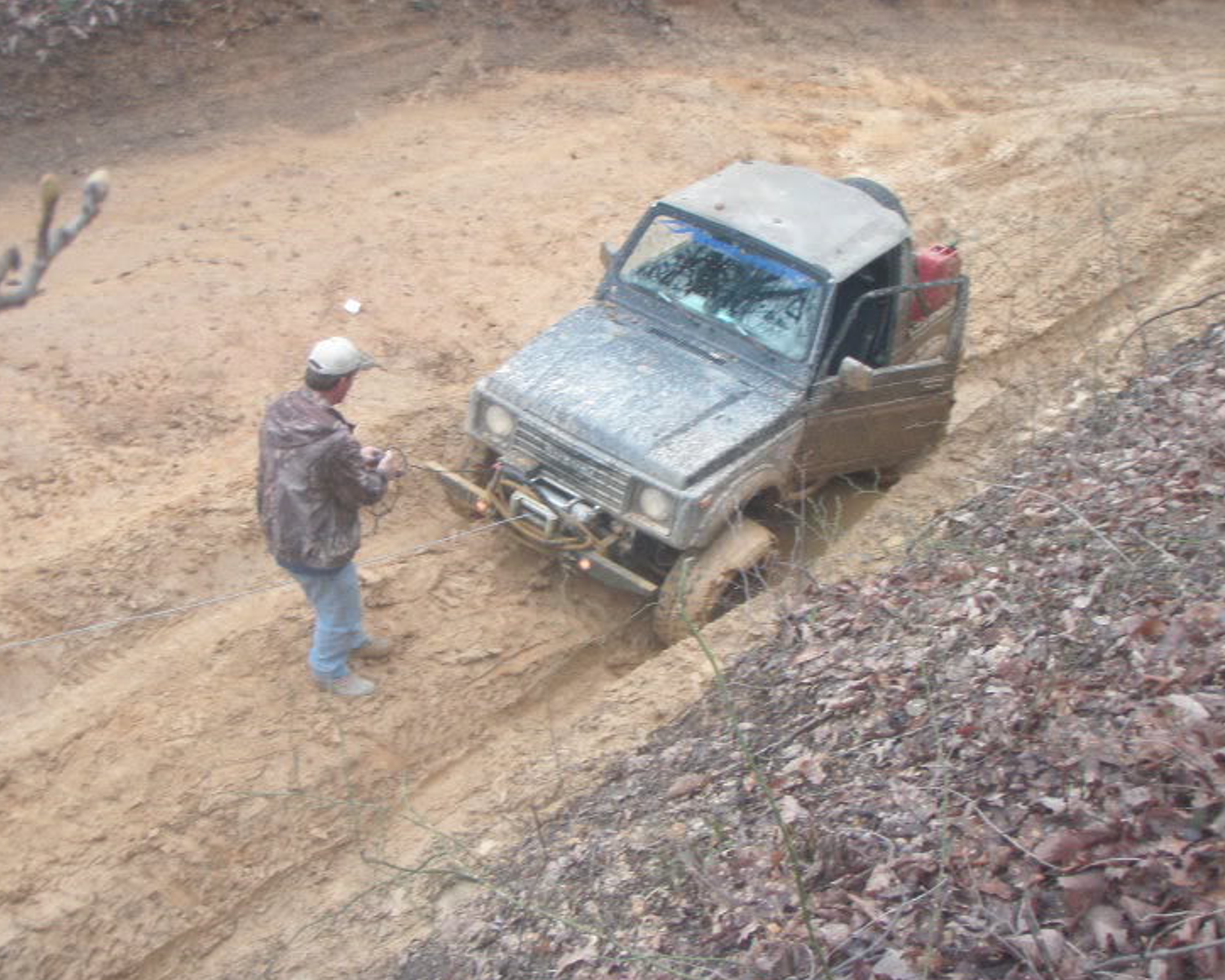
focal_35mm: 41
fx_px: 1486
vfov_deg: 36.5
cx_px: 631
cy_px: 493
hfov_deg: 44.8
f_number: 3.5
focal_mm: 6.7
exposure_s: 1/50
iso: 80
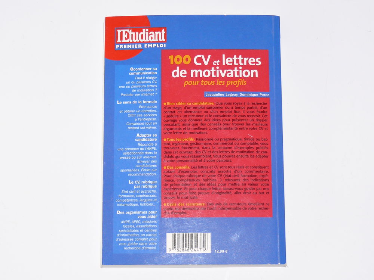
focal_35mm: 101
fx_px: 1091
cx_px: 187
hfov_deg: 19.4
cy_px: 140
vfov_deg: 14.6
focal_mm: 15
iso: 100
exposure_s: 1/30
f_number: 3.2
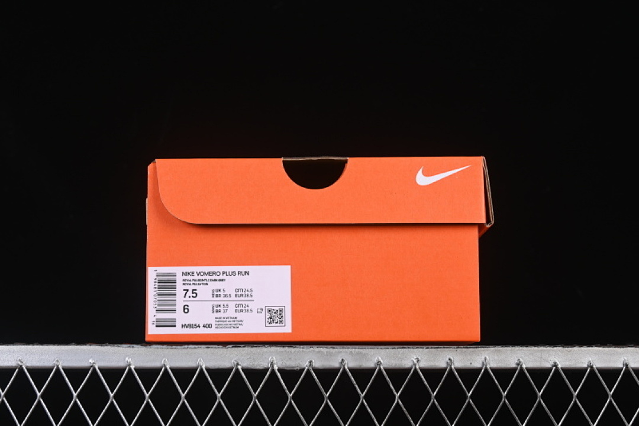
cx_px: 320
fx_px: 1331
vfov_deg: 18.2
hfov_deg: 27.0
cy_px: 213
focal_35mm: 75
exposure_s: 1/80
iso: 160
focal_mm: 50
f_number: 8
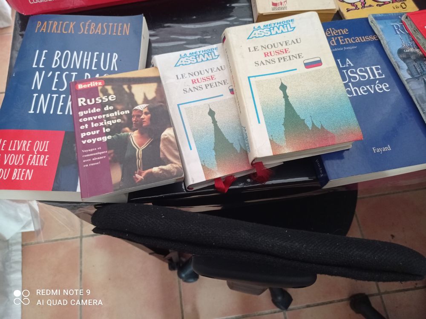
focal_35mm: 28
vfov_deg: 49.7
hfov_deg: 63.5
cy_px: 160
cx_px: 213
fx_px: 344
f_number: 1.79
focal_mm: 4.74
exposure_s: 1/25
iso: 785
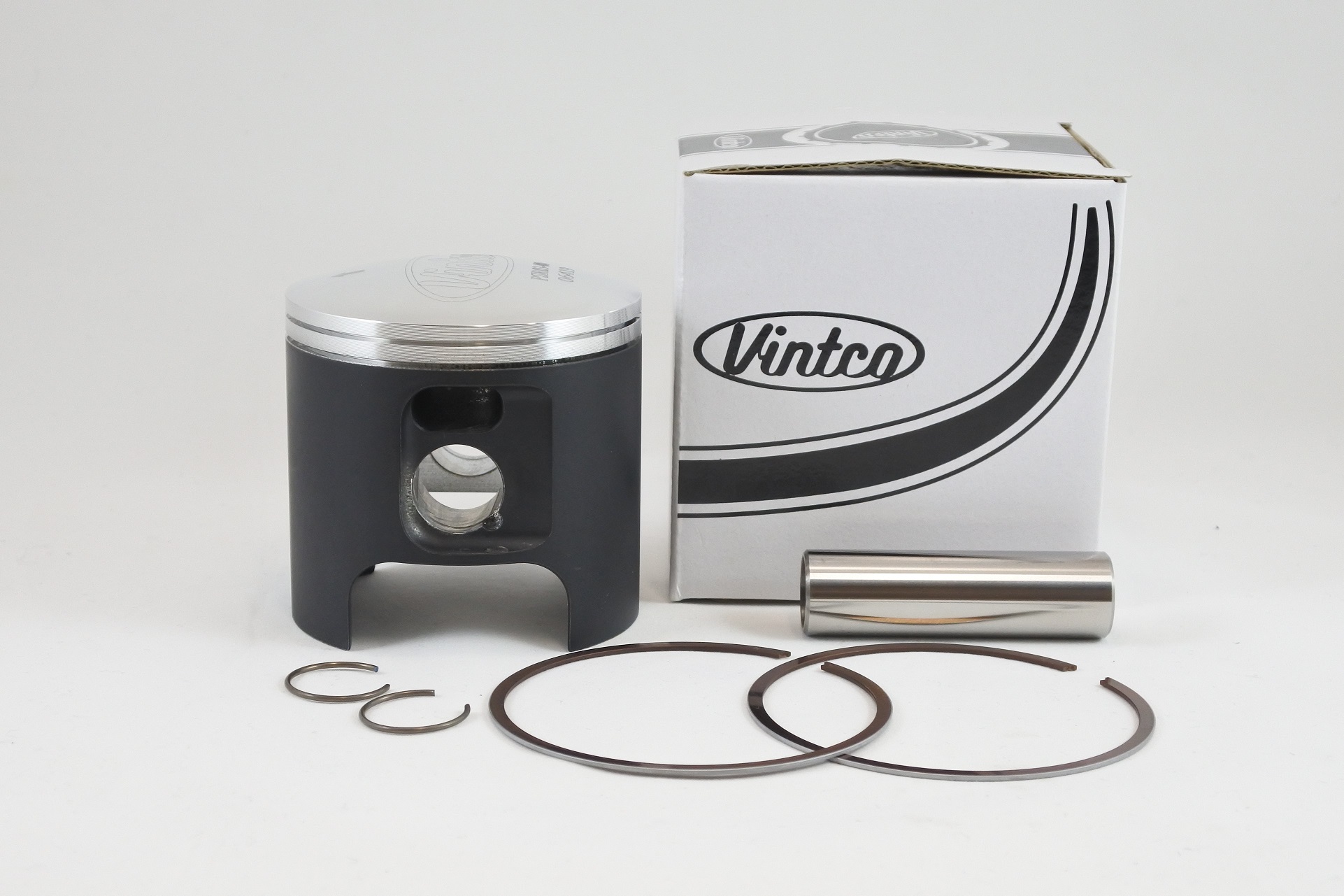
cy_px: 448
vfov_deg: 28.6
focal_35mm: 47
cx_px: 672
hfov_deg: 41.9
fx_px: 1754
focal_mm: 17.6
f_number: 4.5
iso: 450
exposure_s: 1/125
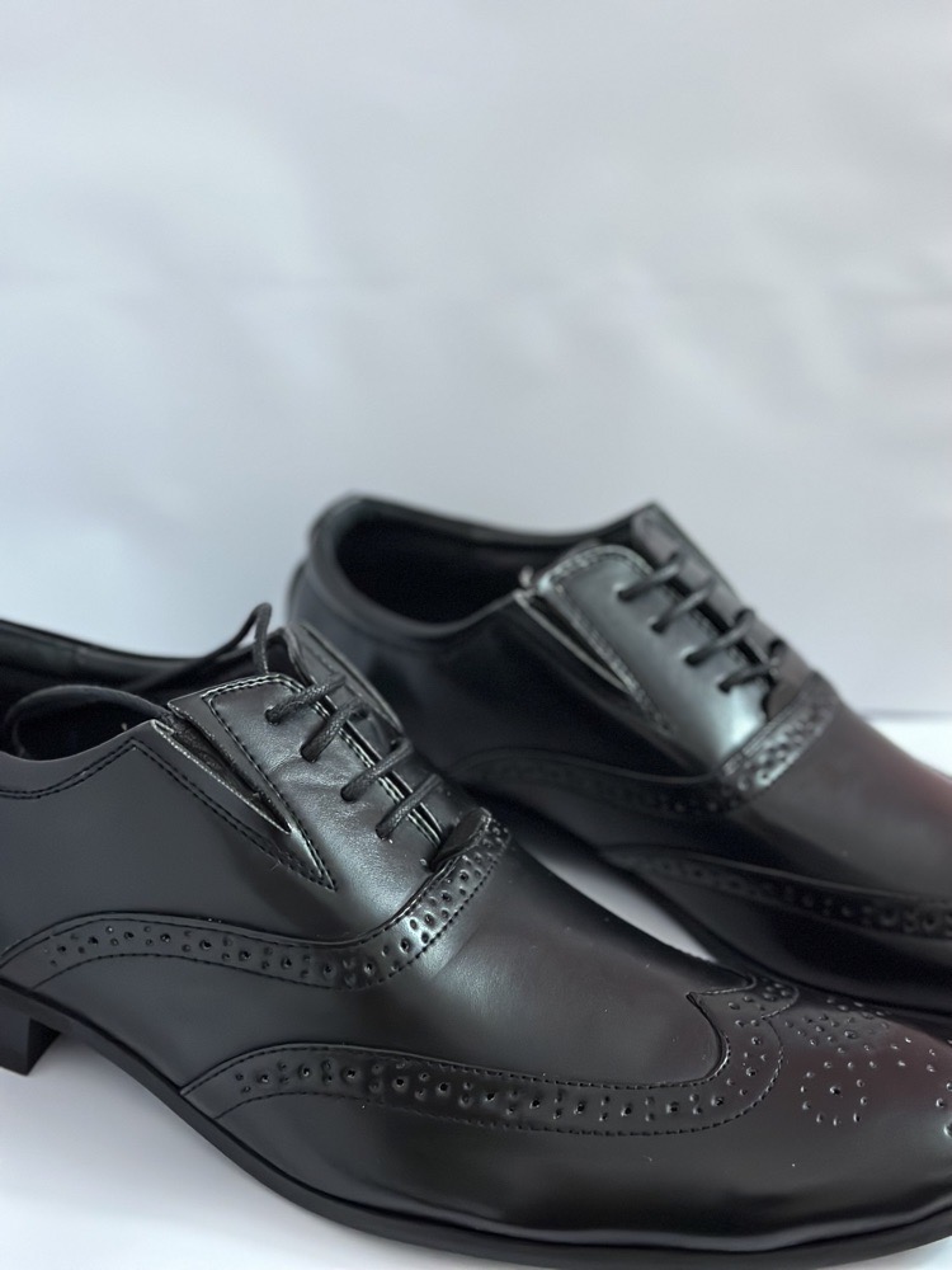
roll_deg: -3.9
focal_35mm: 48
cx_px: 476
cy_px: 635
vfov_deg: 39.7
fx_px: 1760
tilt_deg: -25.0
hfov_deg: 30.3
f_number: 1.78
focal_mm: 6.86
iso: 640
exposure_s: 1/33
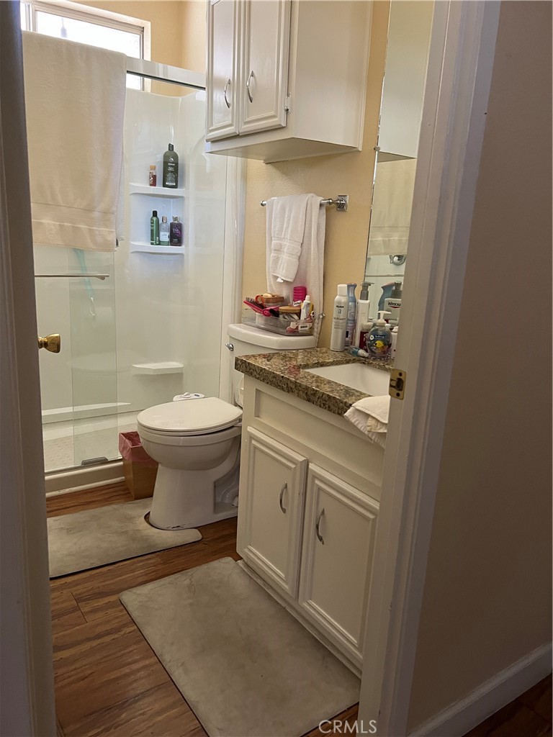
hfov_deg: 53.1
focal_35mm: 26
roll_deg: -2.7
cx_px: 276
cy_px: 368
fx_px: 554
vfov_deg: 67.3
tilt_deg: -13.5
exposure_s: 1/52
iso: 500
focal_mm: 5.7
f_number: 1.5
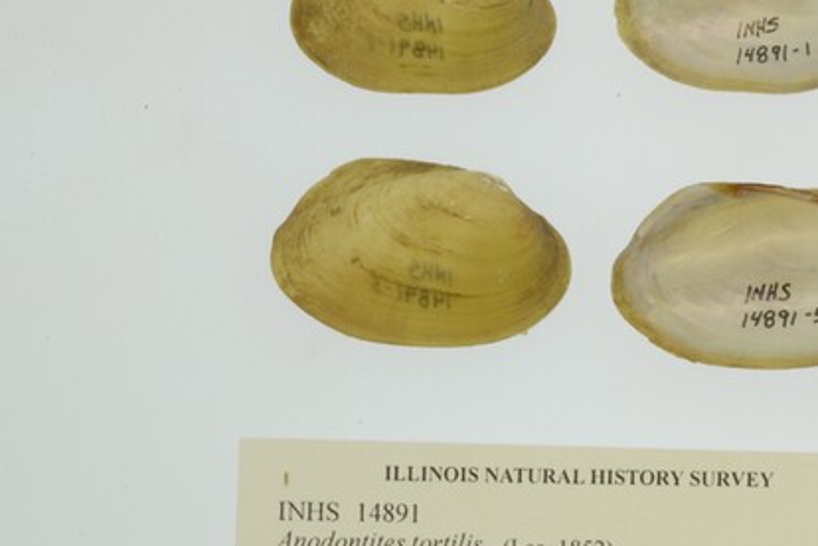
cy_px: 462
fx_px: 3953
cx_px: 1178
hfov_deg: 11.4
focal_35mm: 174
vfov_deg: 7.9
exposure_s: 1/10
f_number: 32
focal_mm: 60
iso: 100
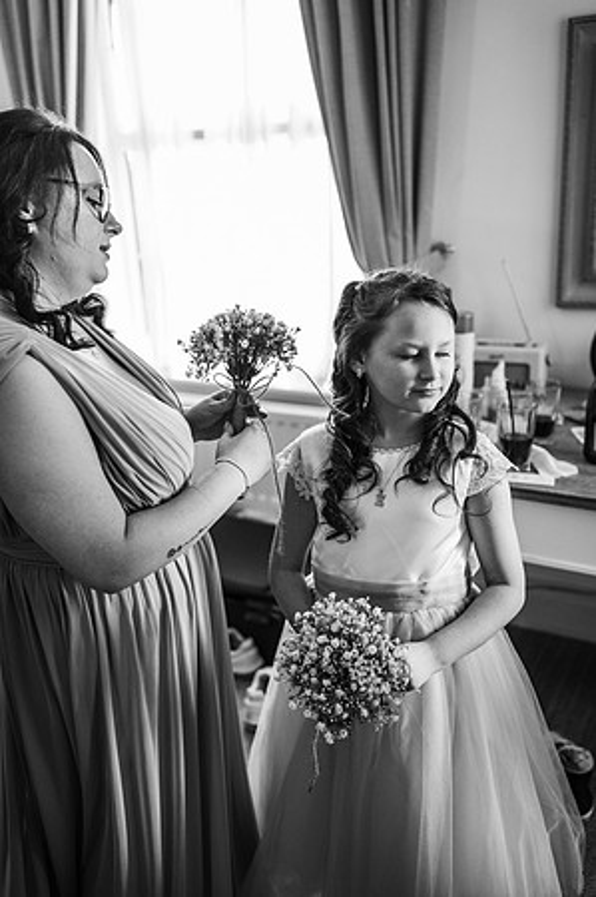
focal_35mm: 35
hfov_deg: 37.8
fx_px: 871
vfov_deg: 54.5
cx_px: 298
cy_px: 448
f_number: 2
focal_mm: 35
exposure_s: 1/200
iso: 1400
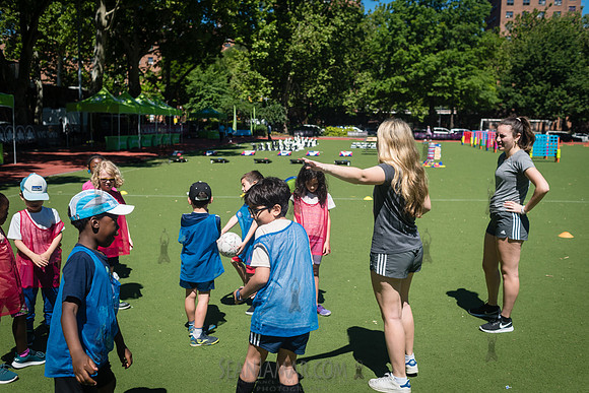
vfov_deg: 37.9
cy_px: 196
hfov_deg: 54.4
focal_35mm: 35
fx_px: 573
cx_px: 294
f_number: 4
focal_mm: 35
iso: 320
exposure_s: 1/3200
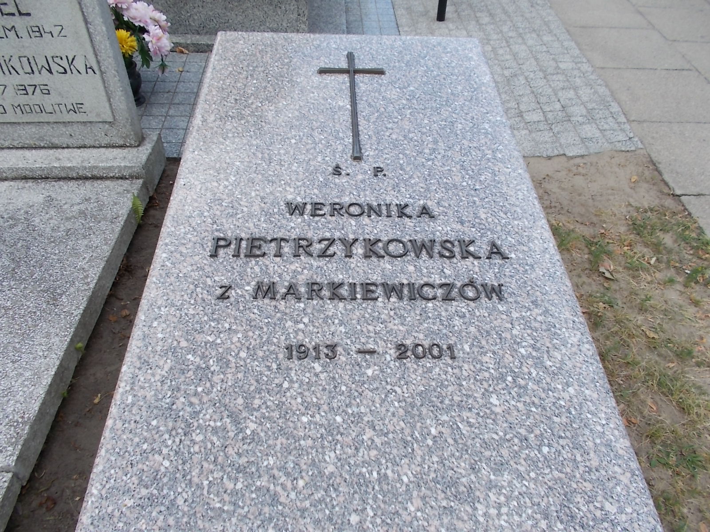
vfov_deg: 53.1
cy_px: 266
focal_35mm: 26
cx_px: 355
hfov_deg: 67.3
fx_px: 533
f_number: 3.2
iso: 80
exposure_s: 1/500
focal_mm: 4.6
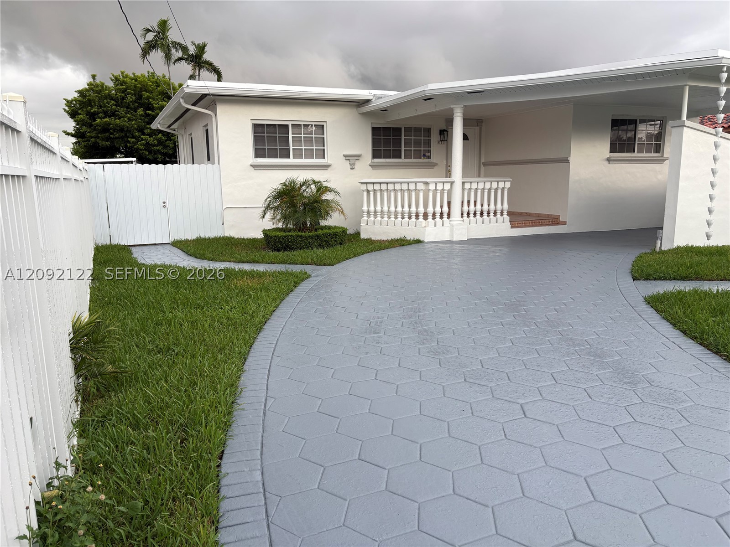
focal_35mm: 26
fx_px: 548
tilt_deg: -8.5
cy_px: 274
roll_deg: +0.3
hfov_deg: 67.3
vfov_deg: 53.1
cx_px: 365
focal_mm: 5.96
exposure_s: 1/311
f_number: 1.6
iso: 40
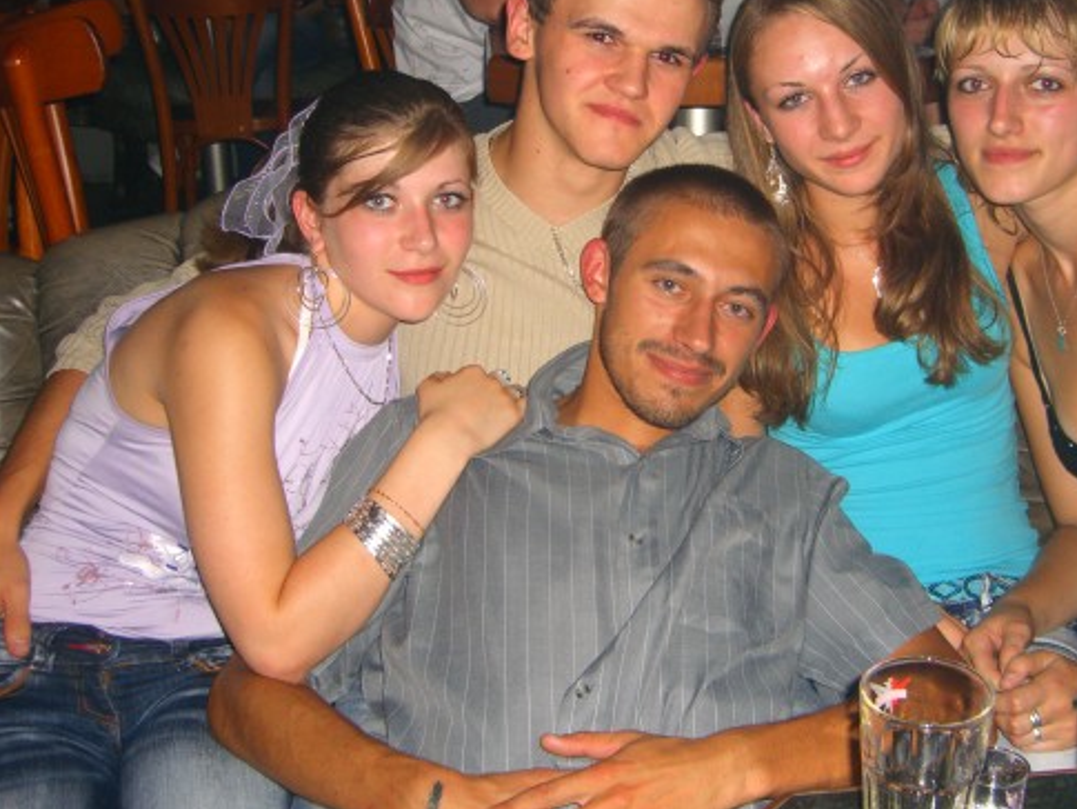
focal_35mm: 47
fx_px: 1463
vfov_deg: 30.8
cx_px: 664
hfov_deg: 40.2
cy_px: 336
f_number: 2.8
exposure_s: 1/60
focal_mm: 7.9
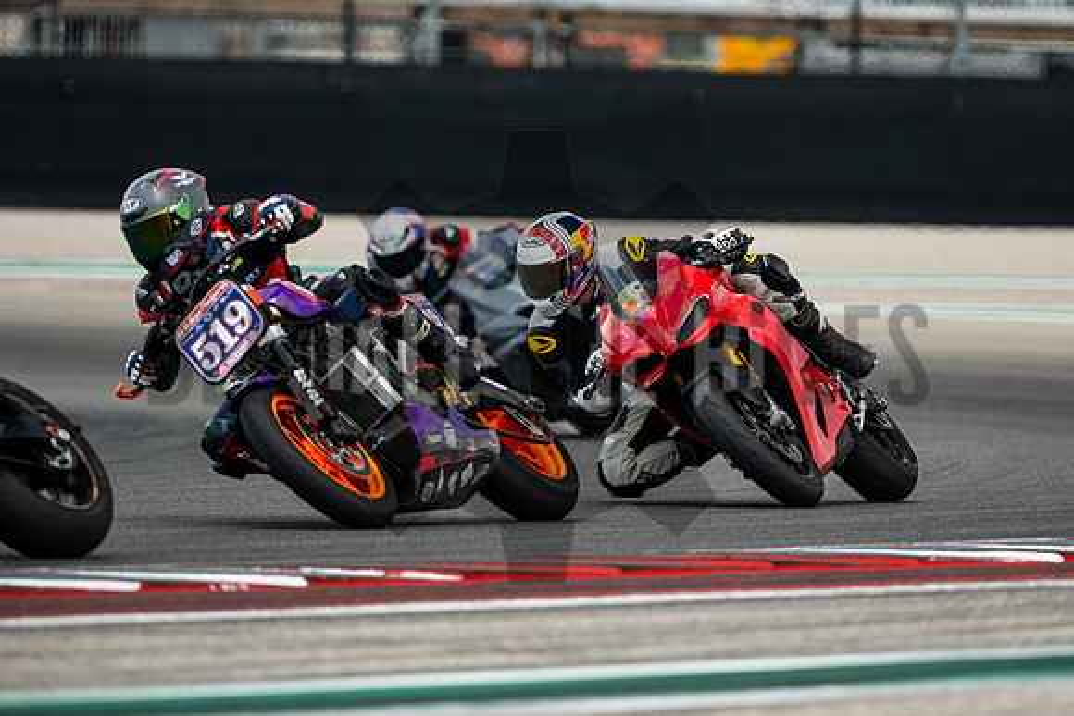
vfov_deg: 2.6
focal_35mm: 538
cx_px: 629
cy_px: 313
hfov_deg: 3.8
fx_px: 16062
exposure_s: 1/2500
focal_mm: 280
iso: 500
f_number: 2.8
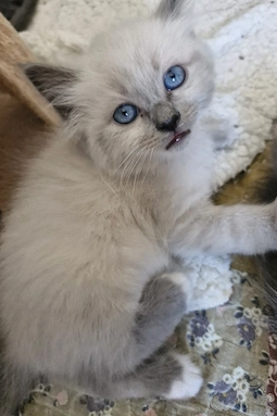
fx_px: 289
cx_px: 149
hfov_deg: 51.2
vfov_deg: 71.5
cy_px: 209
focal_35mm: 25
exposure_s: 1/50
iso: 640
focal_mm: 5.54
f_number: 1.8
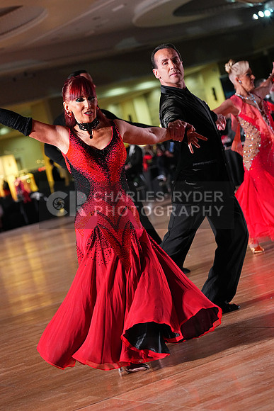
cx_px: 137
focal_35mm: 99
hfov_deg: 13.8
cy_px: 206
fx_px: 1129
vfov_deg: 20.6
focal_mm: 99
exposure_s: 1/400
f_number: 4.5
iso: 6400
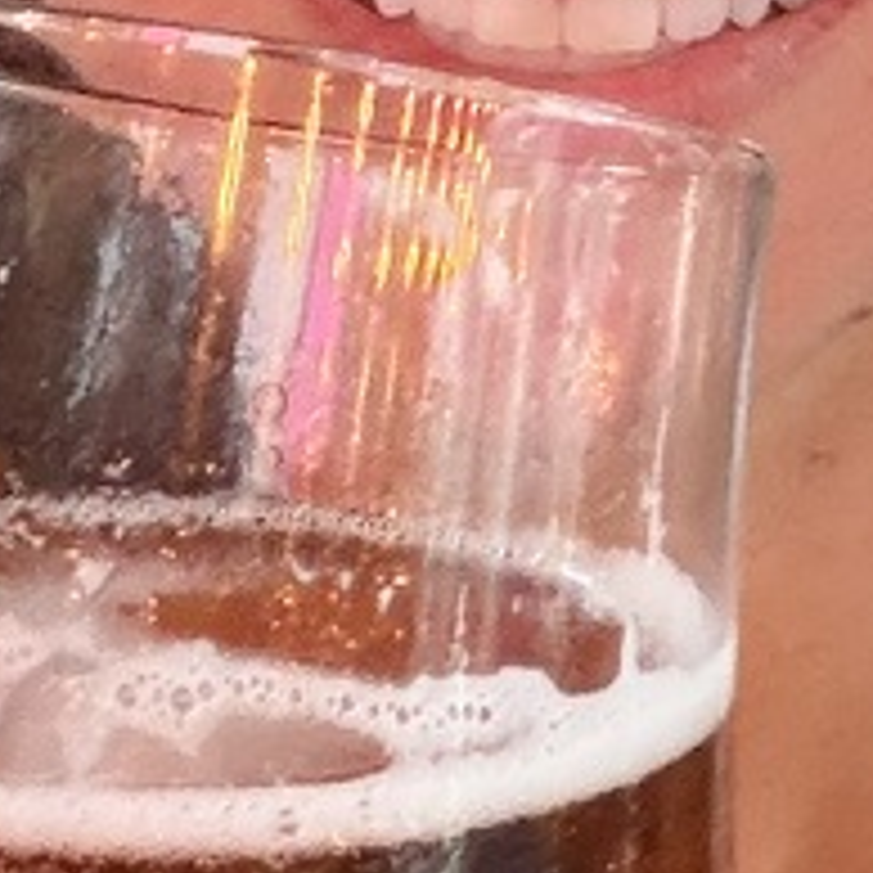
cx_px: -68
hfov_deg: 12.3
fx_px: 3995
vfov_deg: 12.3
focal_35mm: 140
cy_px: -32
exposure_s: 1/33
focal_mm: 2.71
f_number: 1.9
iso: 320
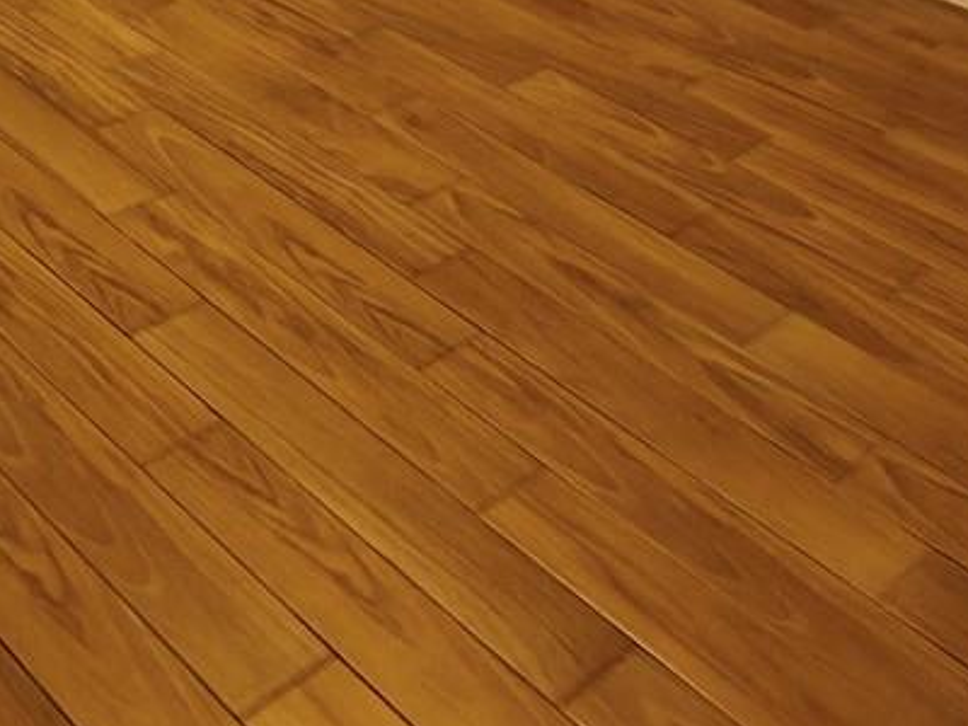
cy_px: -392
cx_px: -237
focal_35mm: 56
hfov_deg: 29.0
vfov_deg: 21.5
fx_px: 1566
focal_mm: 2.62
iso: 250
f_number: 2.2
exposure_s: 1/30
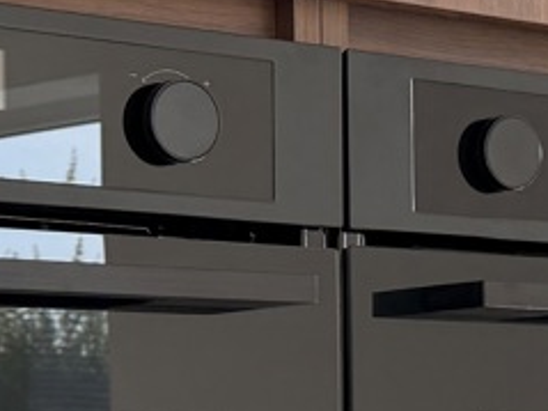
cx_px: 470
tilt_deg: +0.6
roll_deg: +0.6
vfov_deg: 9.1
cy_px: 480
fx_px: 2547
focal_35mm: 161
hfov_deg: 12.2
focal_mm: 6.76
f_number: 1.78
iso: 100
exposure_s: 1/702
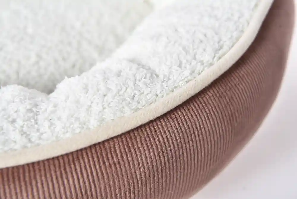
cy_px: 100
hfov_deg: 33.4
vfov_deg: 22.7
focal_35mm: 60
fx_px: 495
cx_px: 148
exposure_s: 1/125
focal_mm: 60
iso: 320
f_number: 9
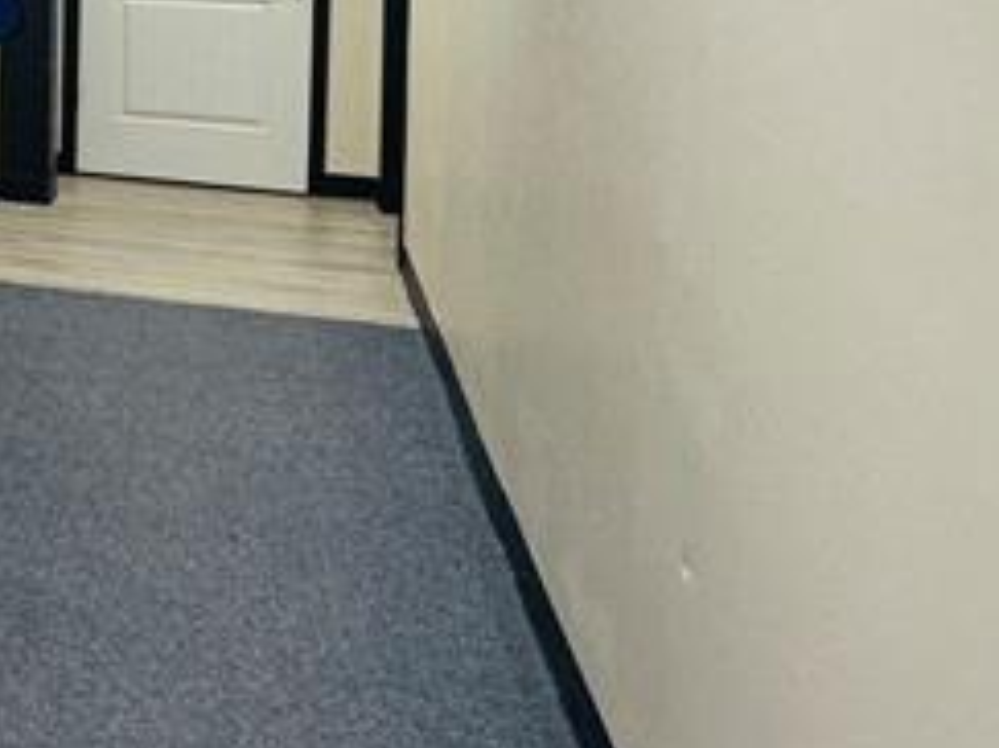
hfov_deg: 23.8
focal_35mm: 59
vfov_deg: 23.2
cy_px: -86
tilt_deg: -3.7
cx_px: -600
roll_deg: -0.8
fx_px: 1702
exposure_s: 1/120
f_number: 2.2
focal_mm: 2.22
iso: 125
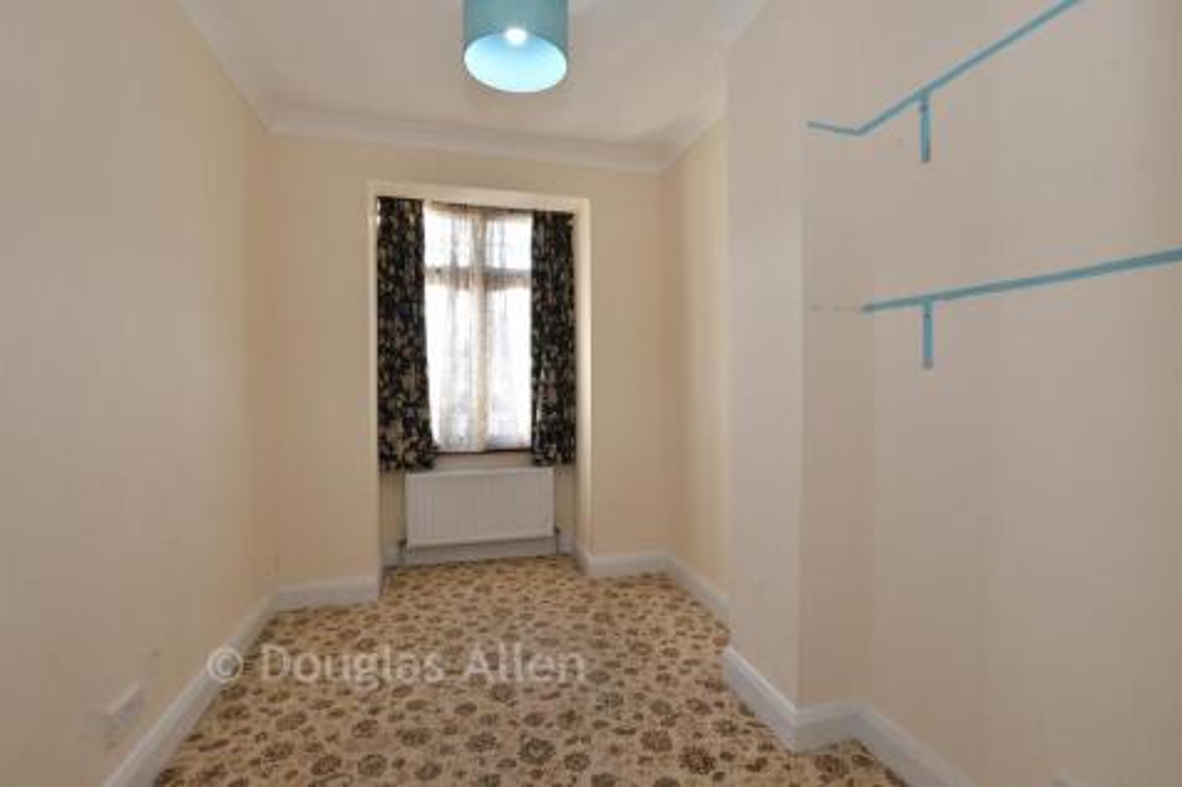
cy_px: 394
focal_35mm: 15
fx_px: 492
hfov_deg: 100.4
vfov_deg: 77.3
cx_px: 591
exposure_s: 1/10
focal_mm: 10
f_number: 8
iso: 250
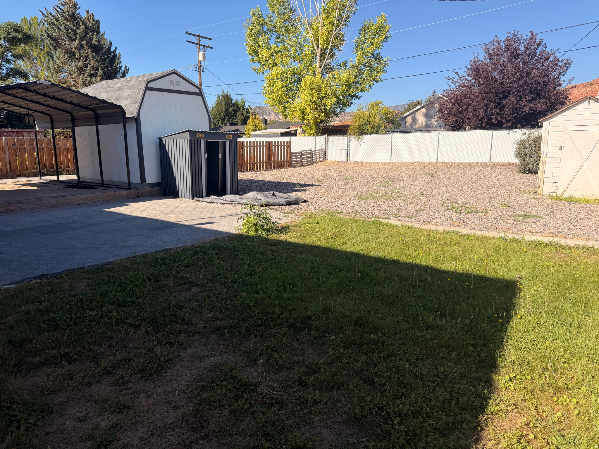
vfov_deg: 56.8
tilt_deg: -12.2
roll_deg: +0.4
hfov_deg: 71.6
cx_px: 300
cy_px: 224
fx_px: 415
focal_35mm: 24
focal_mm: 6.76
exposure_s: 1/4405
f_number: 1.78
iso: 100
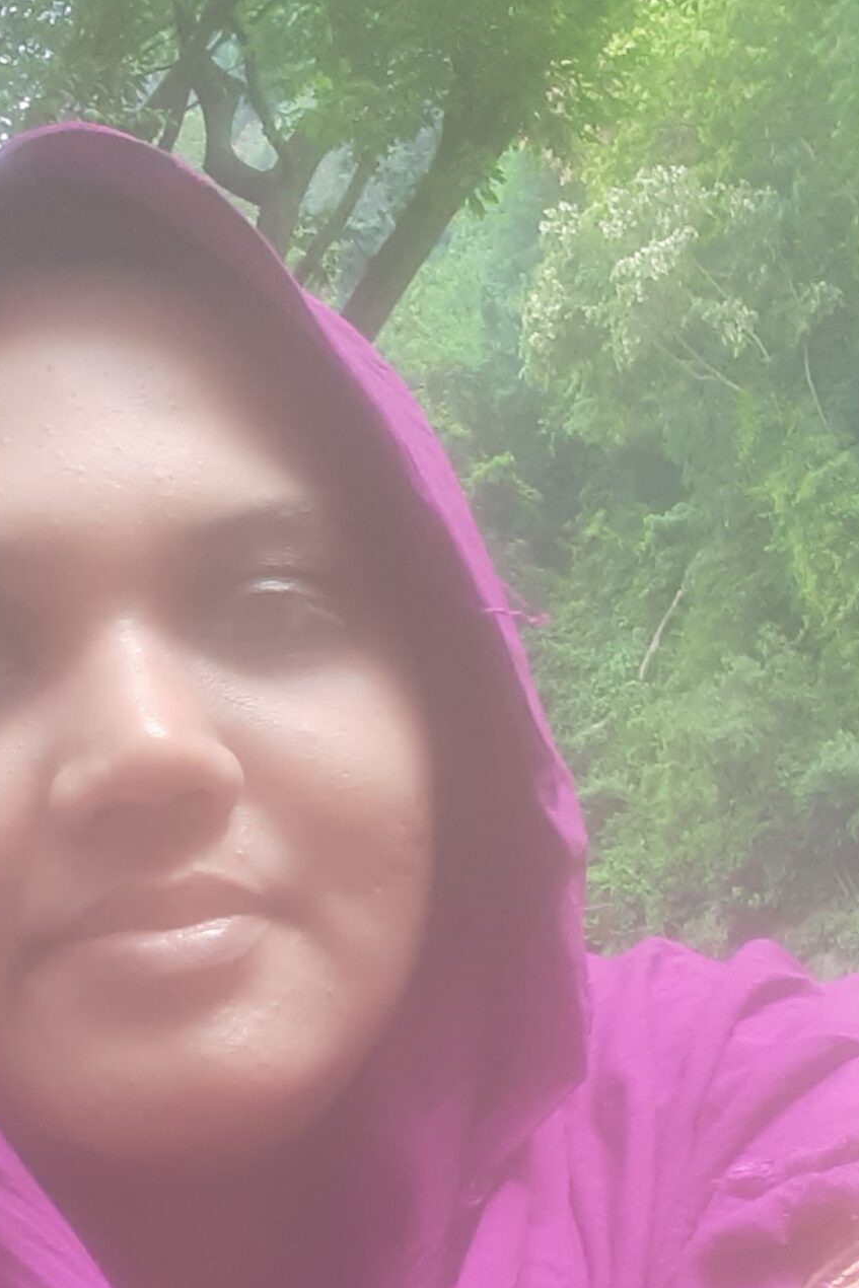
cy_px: 981
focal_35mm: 65
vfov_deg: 30.4
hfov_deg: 20.9
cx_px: 298
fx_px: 2326
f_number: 2
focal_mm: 2.61
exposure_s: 1/100
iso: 80
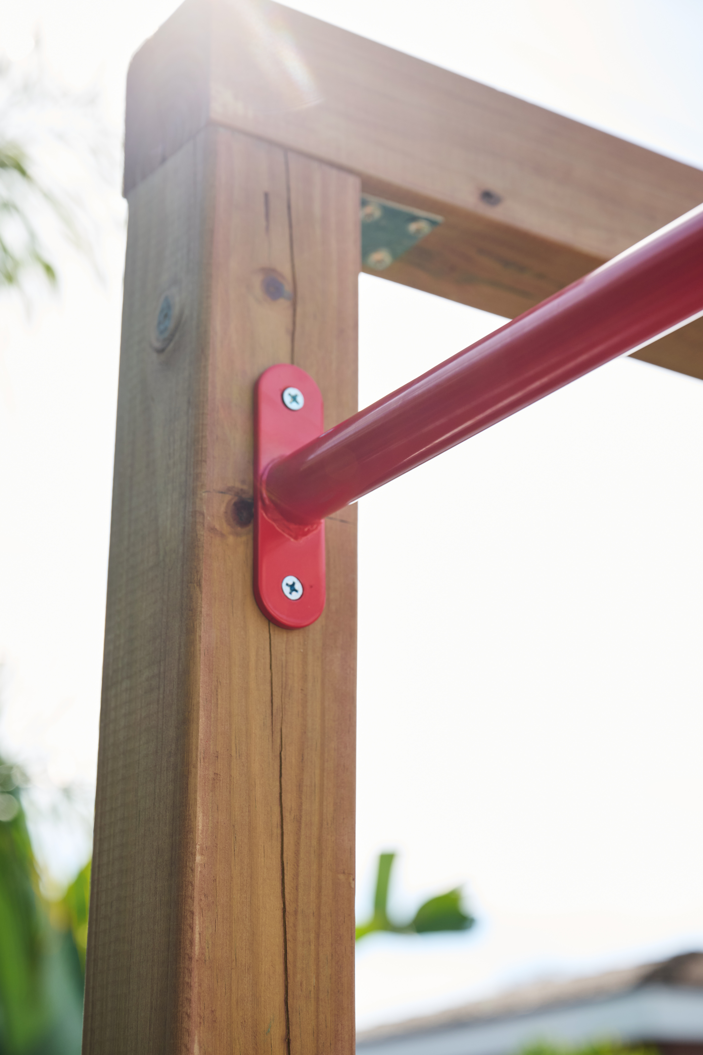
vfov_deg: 28.8
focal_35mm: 70
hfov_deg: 19.5
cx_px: 352
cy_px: 528
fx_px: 2050
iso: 200
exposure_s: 1/500
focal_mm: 70
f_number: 5
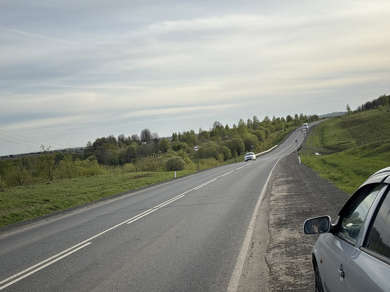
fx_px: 586
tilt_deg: -0.7
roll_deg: +7.5
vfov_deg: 28.0
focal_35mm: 52
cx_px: 195
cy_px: 146
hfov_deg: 36.8
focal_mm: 5.96
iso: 32
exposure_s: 1/3125
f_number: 1.6
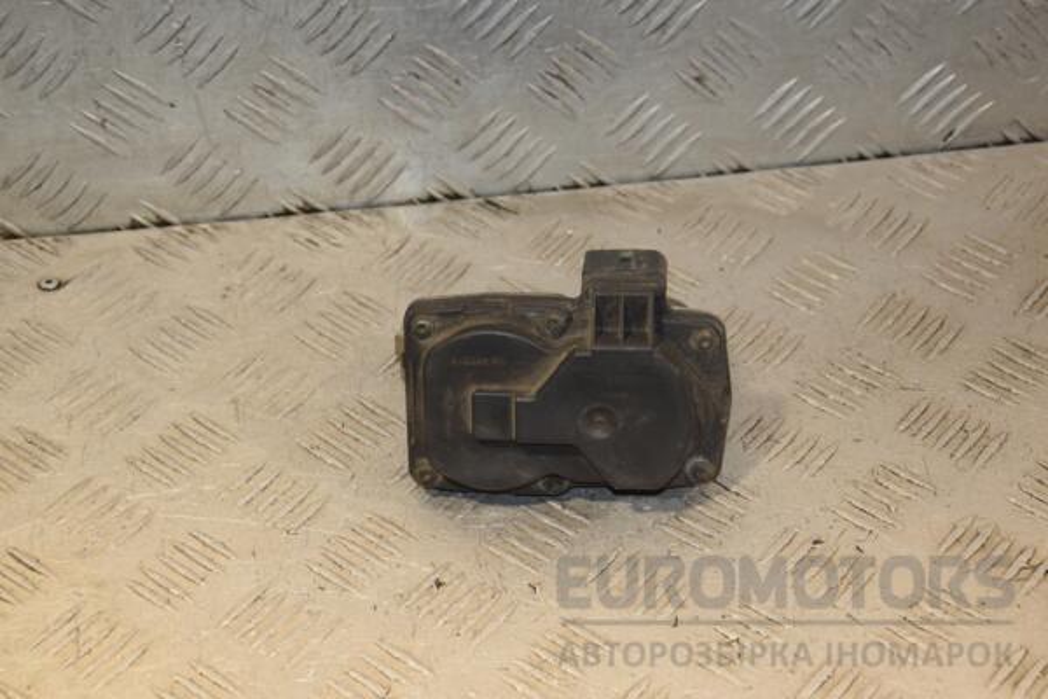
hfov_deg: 26.0
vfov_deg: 17.5
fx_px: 2270
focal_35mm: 78
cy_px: 350
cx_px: 524
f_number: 6.3
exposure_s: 1/200
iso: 800
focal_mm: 52
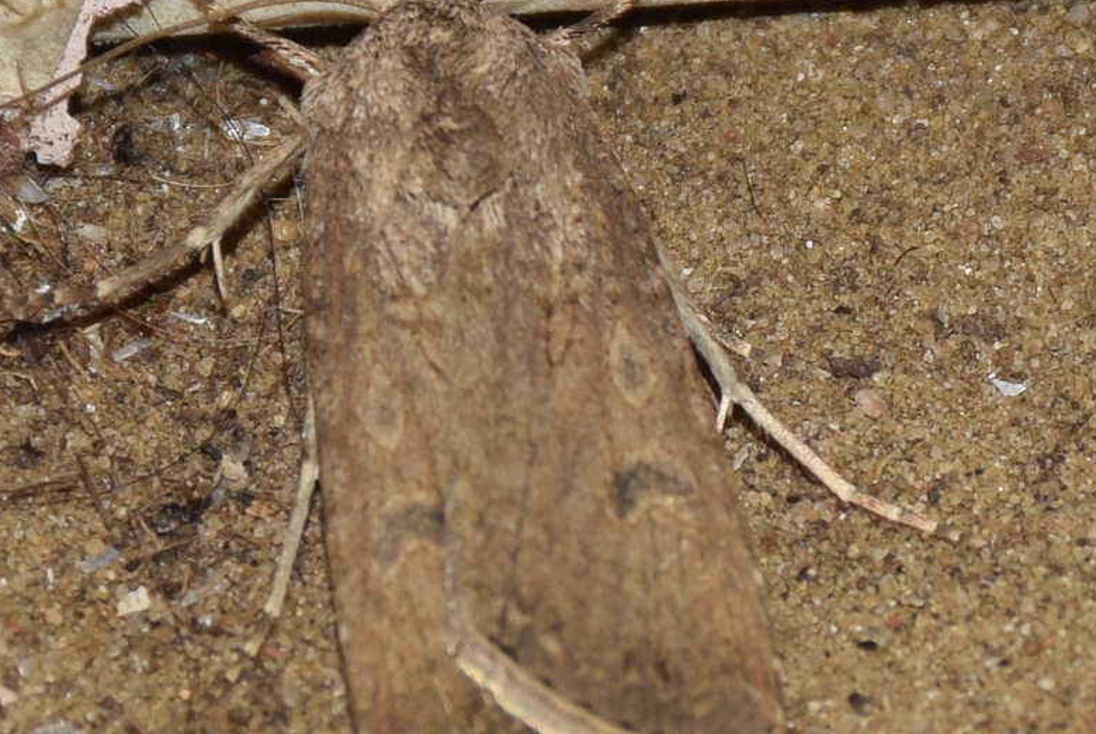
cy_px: 363
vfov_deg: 6.7
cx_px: 587
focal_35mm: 206
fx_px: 6278
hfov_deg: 10.0
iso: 100
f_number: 8
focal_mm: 112
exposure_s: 1/60
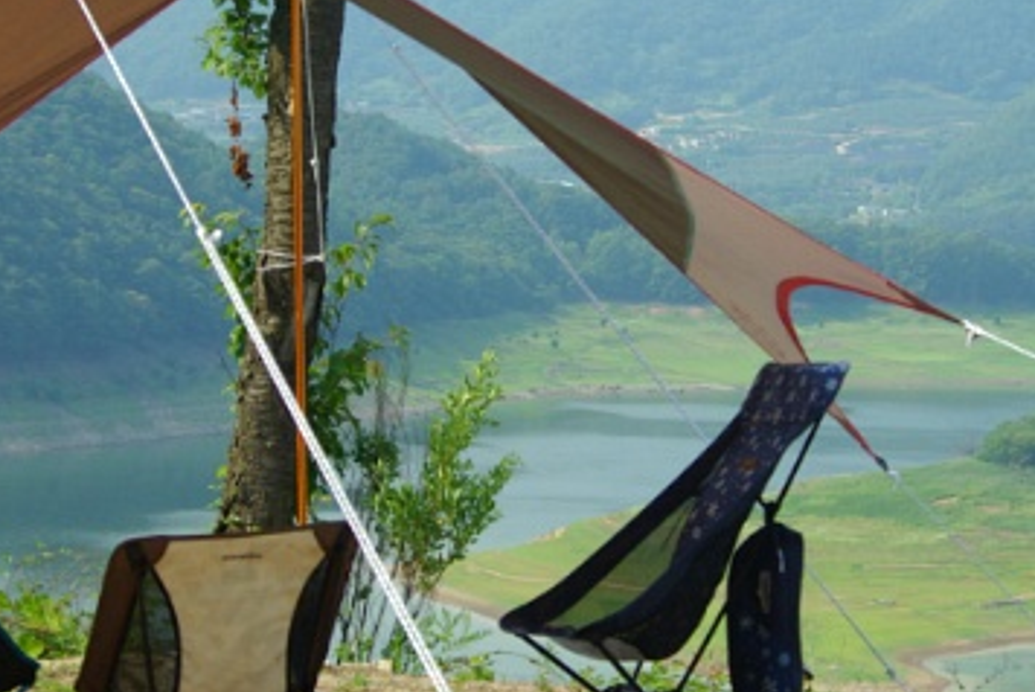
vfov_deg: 8.6
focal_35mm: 159
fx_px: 4575
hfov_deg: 12.9
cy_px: 321
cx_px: 574
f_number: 6.7
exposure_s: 1/250
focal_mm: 50
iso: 100
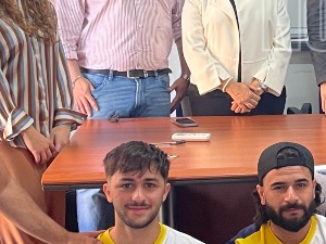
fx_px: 979
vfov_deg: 14.2
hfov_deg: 17.9
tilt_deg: -11.0
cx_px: 394
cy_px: 126
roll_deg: +0.8
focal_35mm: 104
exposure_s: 1/50
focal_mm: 4.2
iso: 80
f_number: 1.6
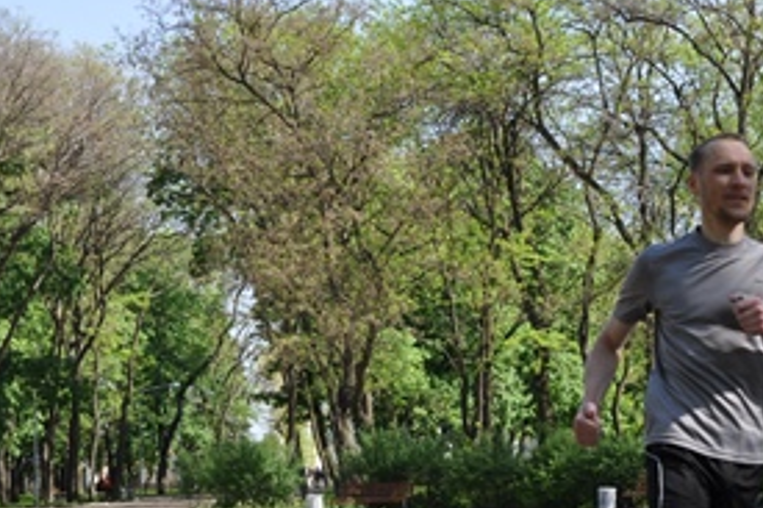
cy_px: 471
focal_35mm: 85
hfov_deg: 23.0
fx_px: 1800
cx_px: 760
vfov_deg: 15.8
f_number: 7.1
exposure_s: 1/200
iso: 200
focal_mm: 26
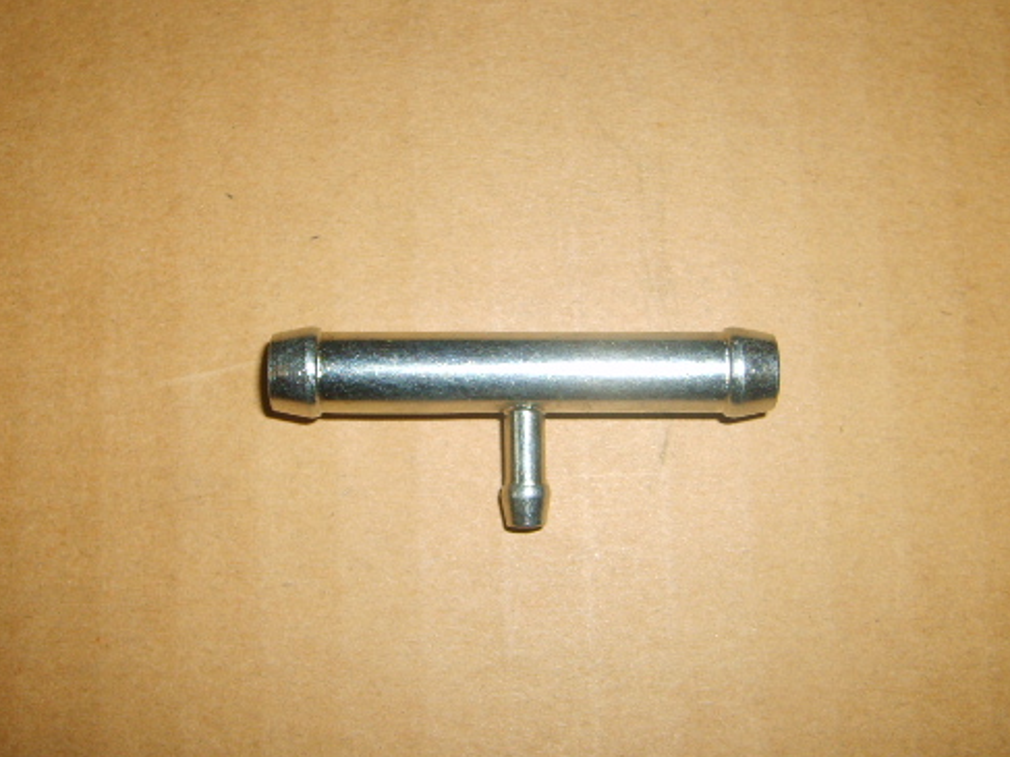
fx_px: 1342
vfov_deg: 31.5
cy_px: 398
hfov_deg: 41.2
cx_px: 527
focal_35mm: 46
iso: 100
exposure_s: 1/30
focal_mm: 5.8
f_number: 2.8
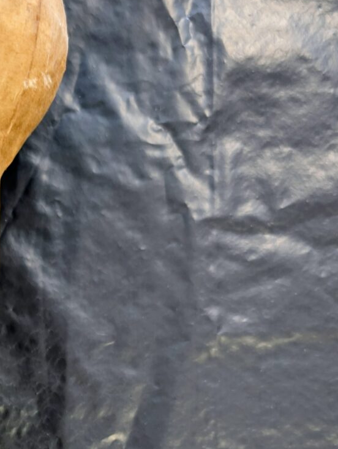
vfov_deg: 27.4
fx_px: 871
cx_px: -77
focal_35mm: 67
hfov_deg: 20.4
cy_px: 443
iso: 21
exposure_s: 1/28
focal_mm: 6.9
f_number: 1.68
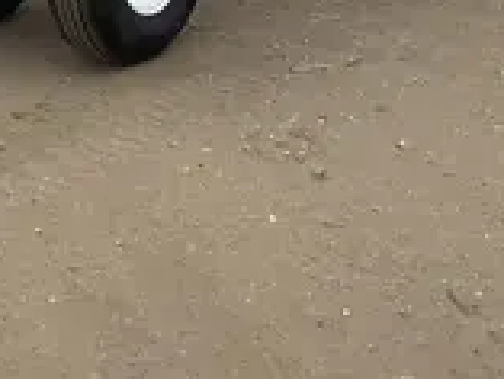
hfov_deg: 16.5
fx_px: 1719
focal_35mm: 118
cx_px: 96
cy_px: -170
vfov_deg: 12.1
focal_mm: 3
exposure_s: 1/151
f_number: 1.8
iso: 20
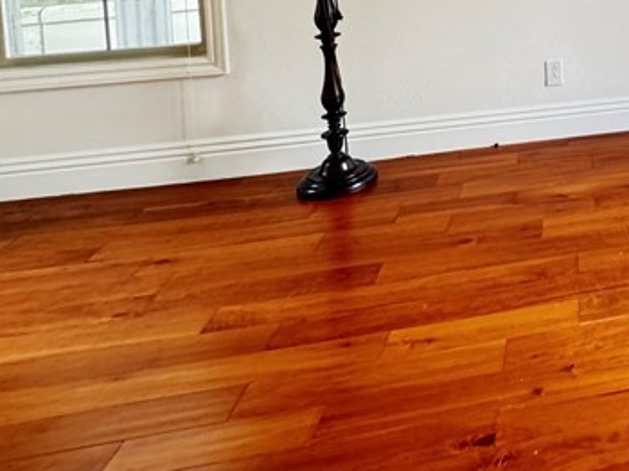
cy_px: -93
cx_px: 784
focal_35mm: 41
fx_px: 744
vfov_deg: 30.0
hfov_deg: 34.7
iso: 320
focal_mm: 2.22
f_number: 2.2
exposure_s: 1/75
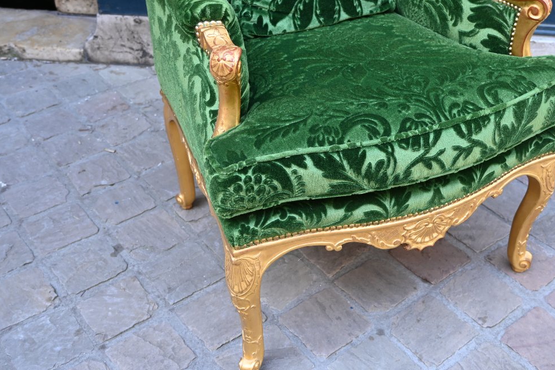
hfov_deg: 45.1
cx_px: 312
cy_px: 152
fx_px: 667
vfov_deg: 30.9
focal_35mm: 43
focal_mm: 23.5
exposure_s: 1/250
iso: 400
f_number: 3.8
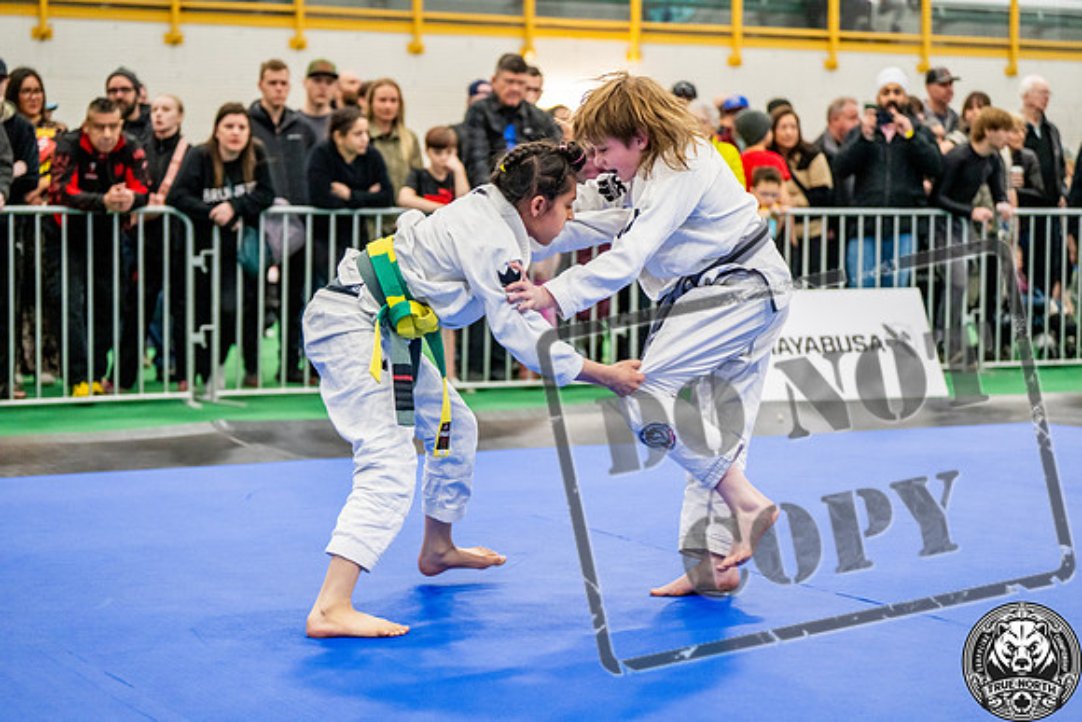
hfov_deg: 28.1
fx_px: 2164
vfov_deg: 18.9
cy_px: 361
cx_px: 541
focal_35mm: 72
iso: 5000
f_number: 2.8
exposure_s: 1/500
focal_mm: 72
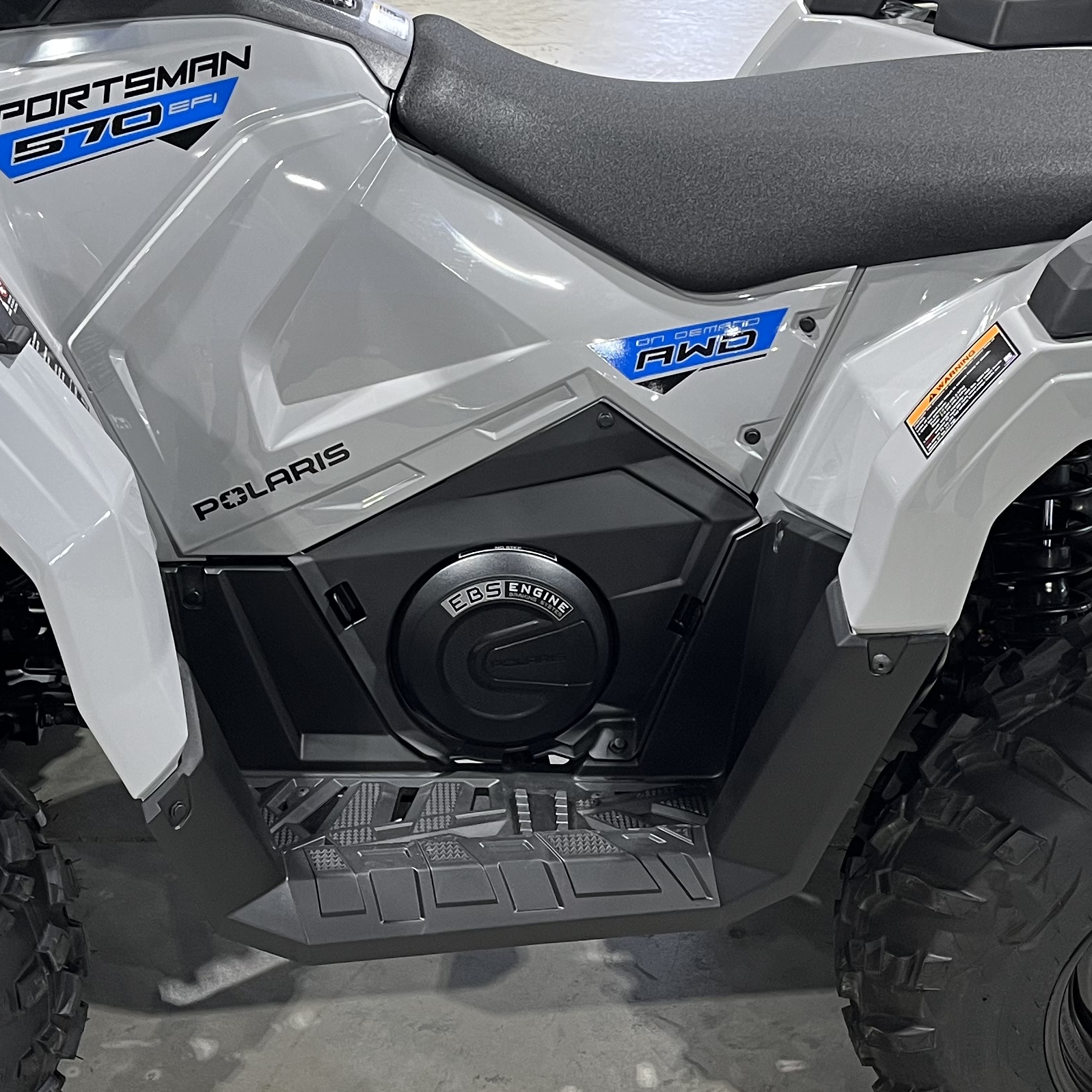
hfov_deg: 29.6
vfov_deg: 29.5
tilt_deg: -26.7
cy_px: 516
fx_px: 2070
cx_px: 540
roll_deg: -1.7
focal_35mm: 58
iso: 125
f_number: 1.6
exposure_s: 1/66
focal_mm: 5.1
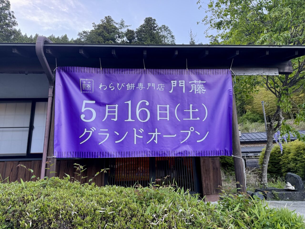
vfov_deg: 56.8
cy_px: 114
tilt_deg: +12.0
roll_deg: +2.2
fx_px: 211
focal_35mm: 24
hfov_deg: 71.6
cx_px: 152
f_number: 1.78
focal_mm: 6.76
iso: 80
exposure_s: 1/172
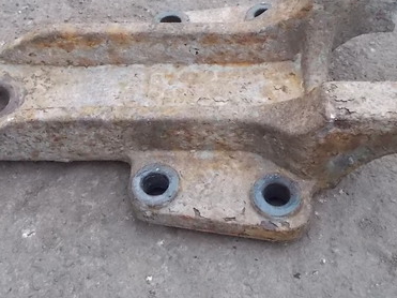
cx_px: 203
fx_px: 573
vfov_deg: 28.7
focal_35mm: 50
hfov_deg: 38.2
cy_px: 75
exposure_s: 1/200
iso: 400
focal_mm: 4.1
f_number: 3.3
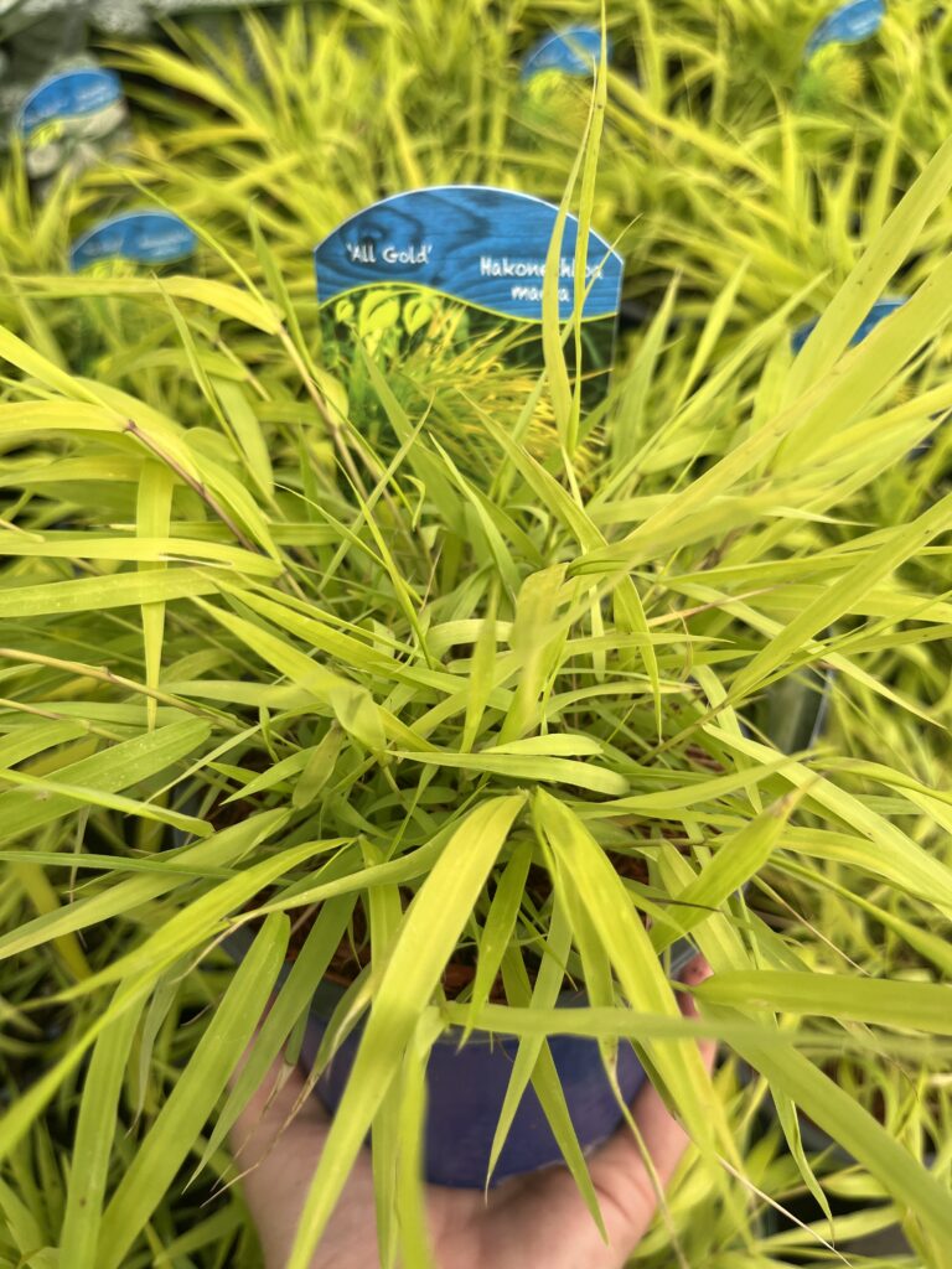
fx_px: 953
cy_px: 634
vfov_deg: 67.3
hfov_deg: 53.1
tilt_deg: -56.0
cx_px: 476
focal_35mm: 26
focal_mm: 5.1
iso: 50
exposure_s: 1/1175
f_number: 1.6
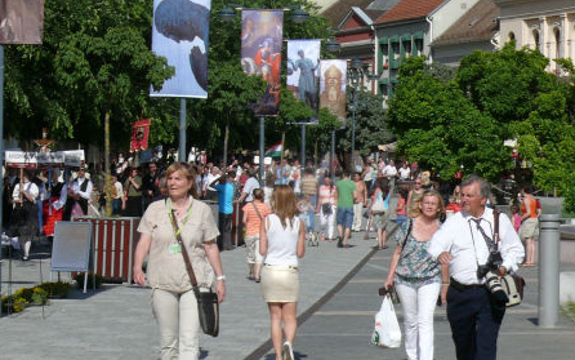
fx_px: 2179
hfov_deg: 15.0
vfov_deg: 9.4
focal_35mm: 139
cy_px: 172
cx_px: 286
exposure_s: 1/400
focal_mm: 15.4
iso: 100
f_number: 8
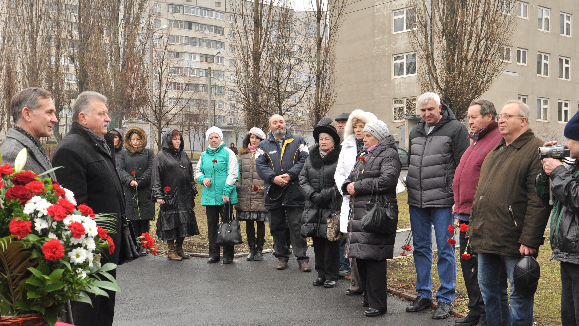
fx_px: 718
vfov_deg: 25.4
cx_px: 244
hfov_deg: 43.8
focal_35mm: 47
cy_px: 221
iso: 500
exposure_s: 1/125
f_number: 6.3
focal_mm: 21
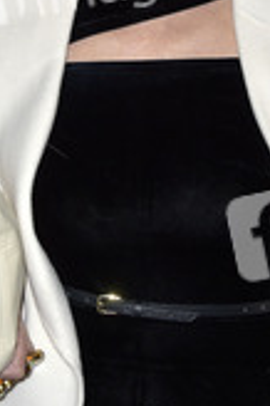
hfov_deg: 8.3
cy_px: 99
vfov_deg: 12.4
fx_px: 1871
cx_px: 130
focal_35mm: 166
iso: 250
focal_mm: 68
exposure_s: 1/250
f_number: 6.3
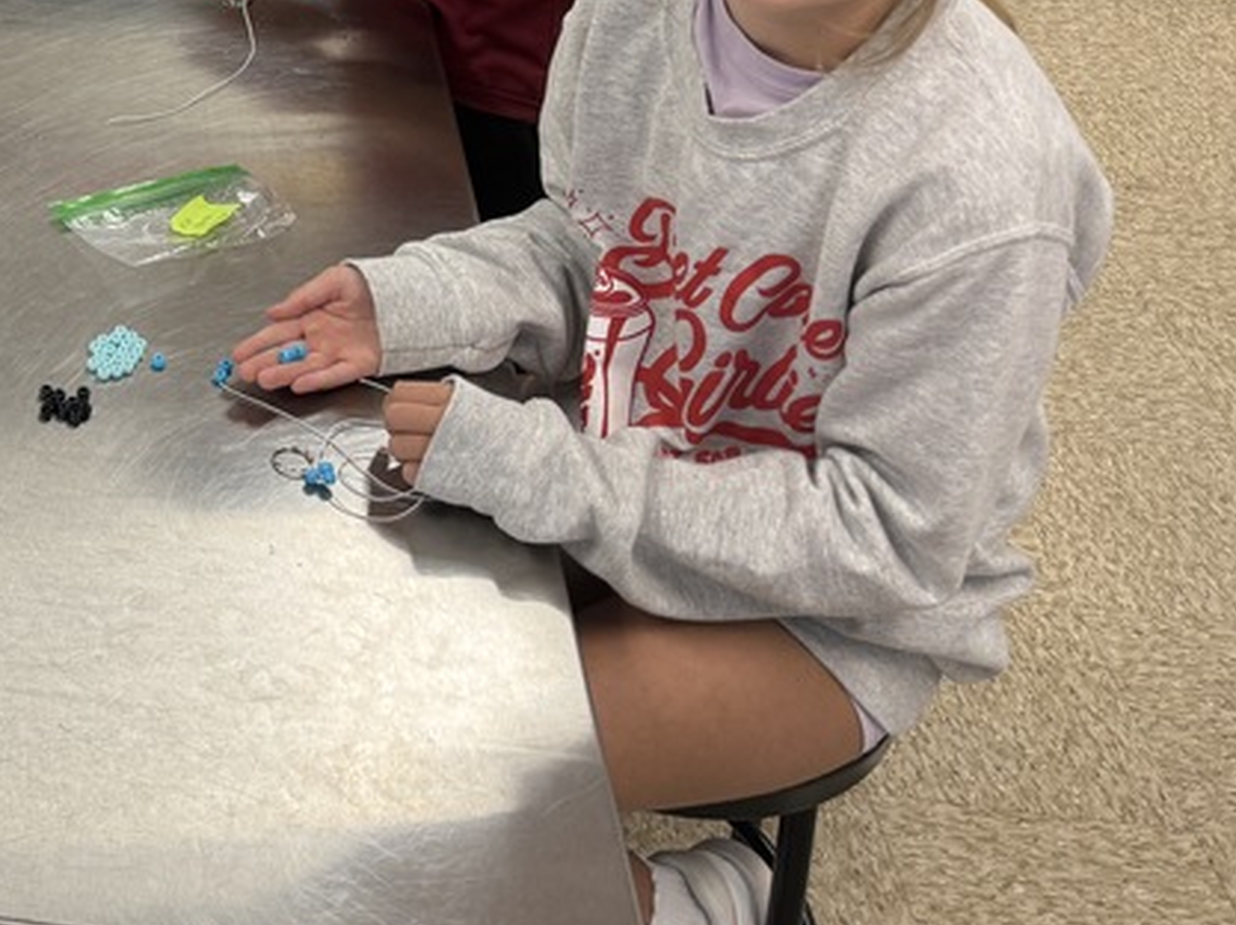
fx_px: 2105
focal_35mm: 59
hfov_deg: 29.5
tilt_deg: -29.8
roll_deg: -2.2
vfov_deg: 24.0
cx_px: -127
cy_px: 65
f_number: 1.78
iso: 125
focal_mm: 6.76
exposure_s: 1/120
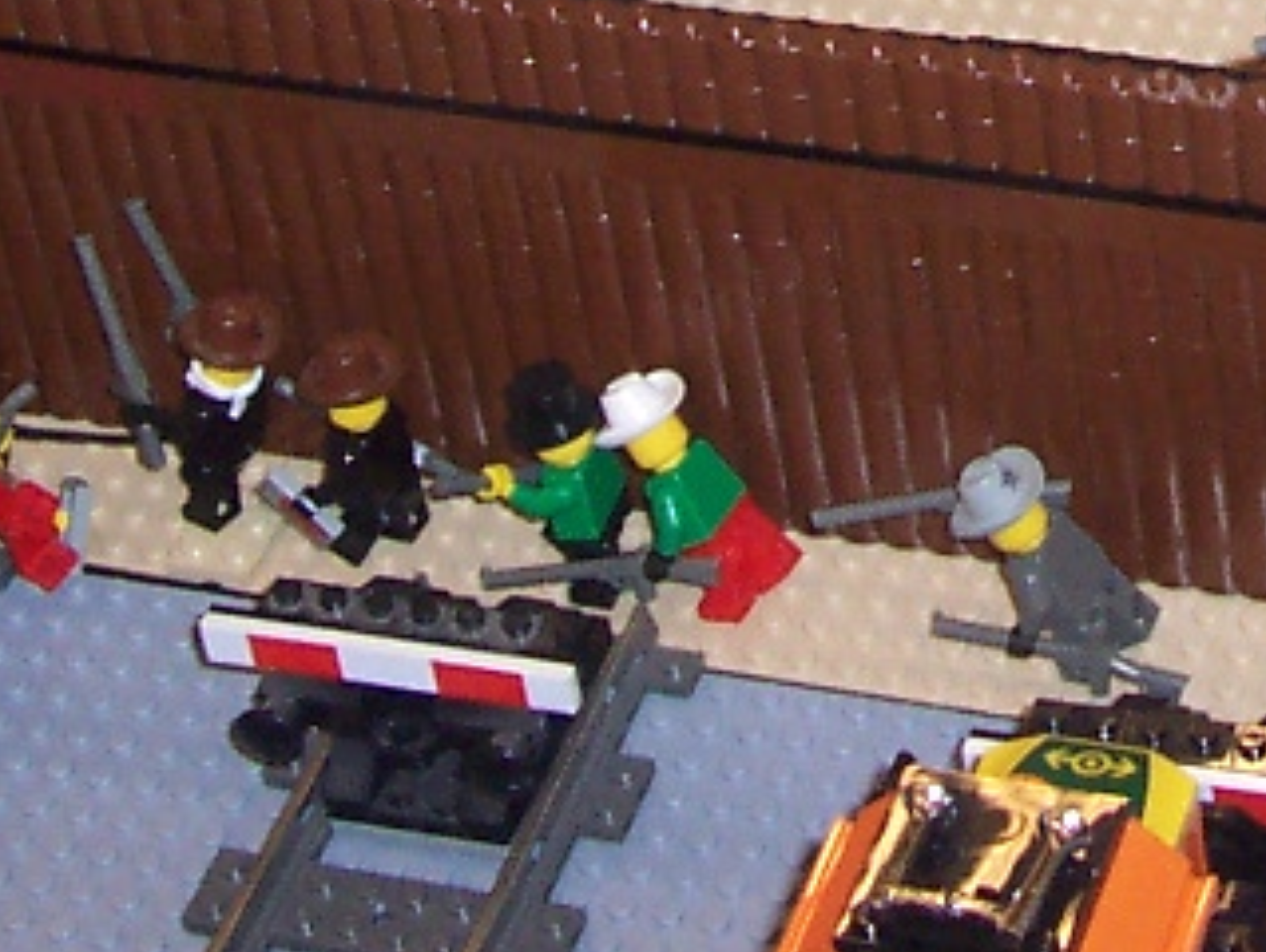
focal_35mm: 139
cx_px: 1381
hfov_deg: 13.9
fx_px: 5089
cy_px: -682
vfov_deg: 10.2
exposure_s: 1/60
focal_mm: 5.6
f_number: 2.8
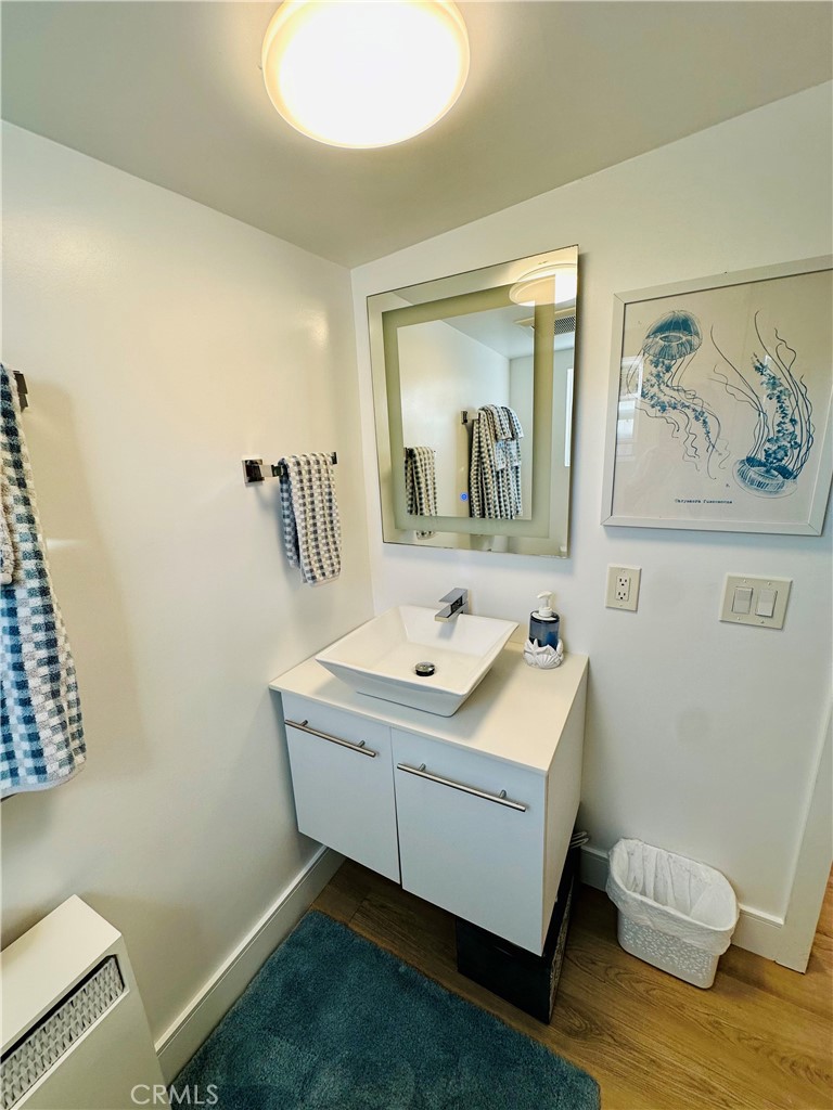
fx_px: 449
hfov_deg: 85.7
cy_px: 555
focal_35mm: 14
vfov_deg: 102.1
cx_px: 416
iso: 64
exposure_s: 1/120
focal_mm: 2.22
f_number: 2.2
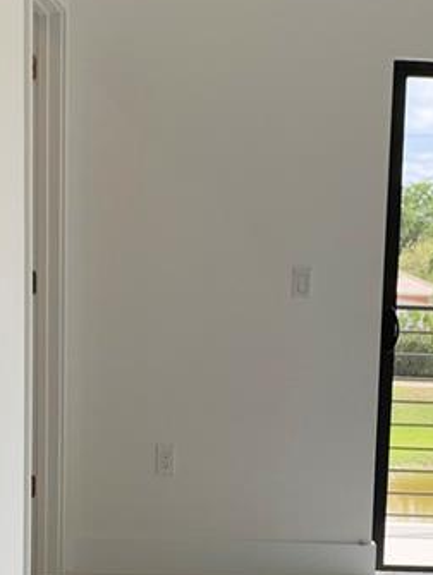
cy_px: 539
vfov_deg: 20.5
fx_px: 1548
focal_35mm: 93
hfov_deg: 15.8
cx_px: 371
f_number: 1.8
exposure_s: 1/245
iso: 25
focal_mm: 4.25
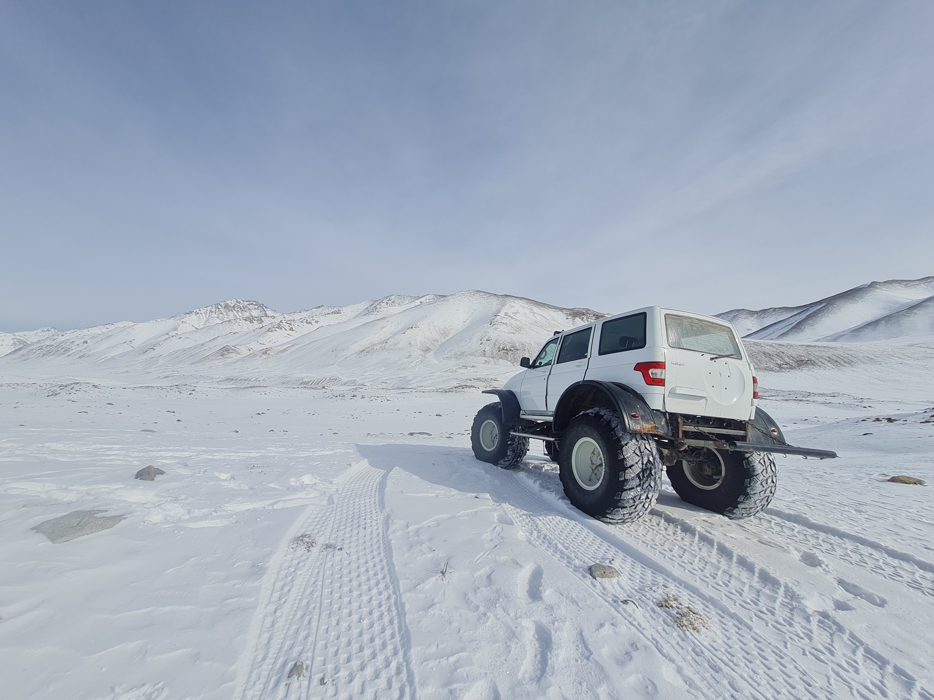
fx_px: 351
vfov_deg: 89.9
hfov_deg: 106.2
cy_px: 350
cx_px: 467
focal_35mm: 13
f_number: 2.2
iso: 50
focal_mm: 1.74
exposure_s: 1/3360
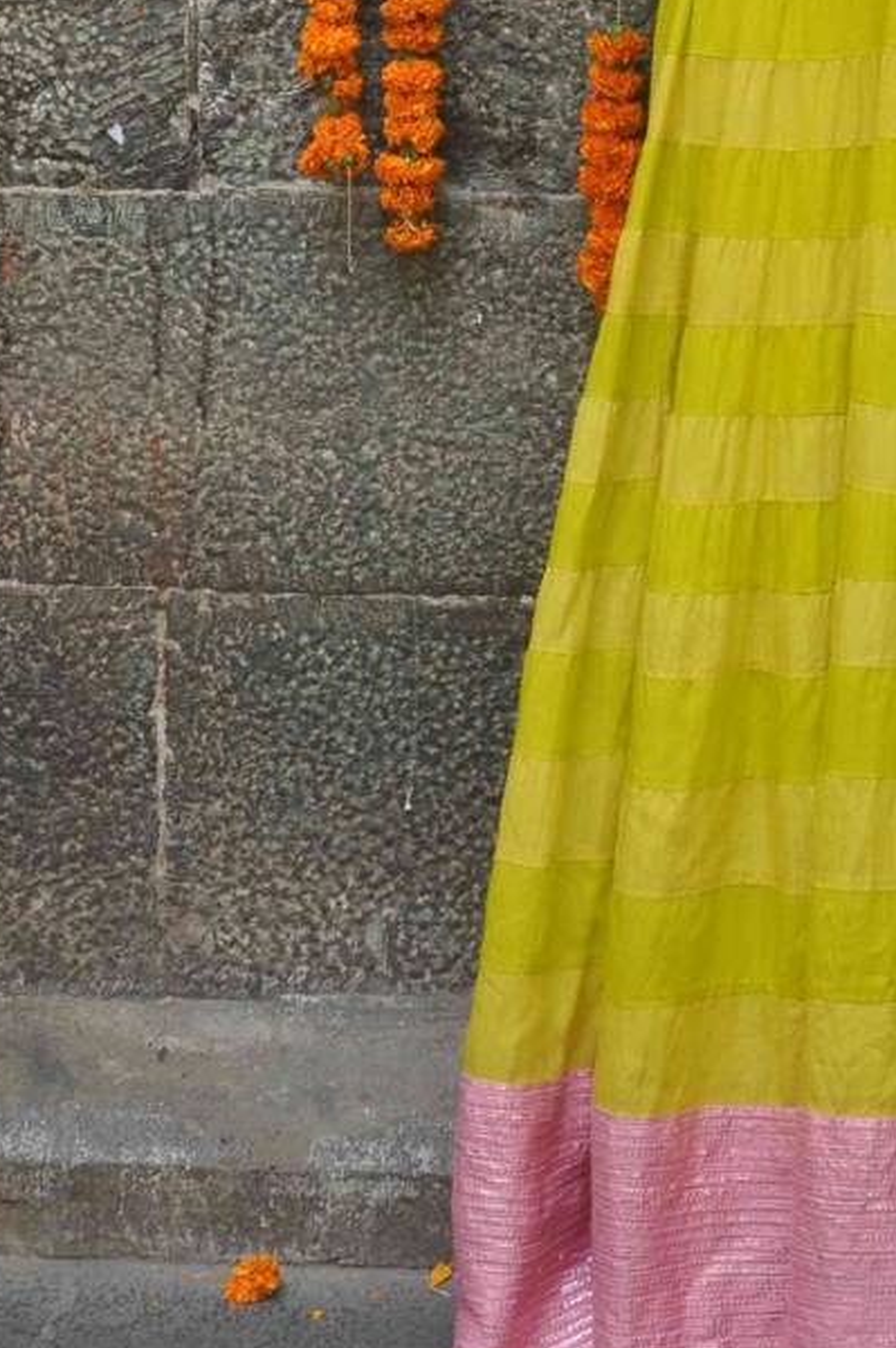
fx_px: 4188
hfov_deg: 12.1
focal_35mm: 112
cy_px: 79
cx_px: 872
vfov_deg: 17.9
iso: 640
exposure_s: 1/60
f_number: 9
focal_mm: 28
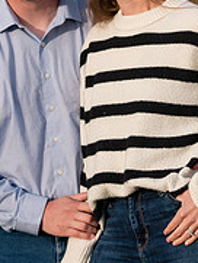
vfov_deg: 7.5
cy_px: 31
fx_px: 2003
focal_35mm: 263
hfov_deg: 5.7
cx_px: 99
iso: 360
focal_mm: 110
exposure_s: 1/3200
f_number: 3.5
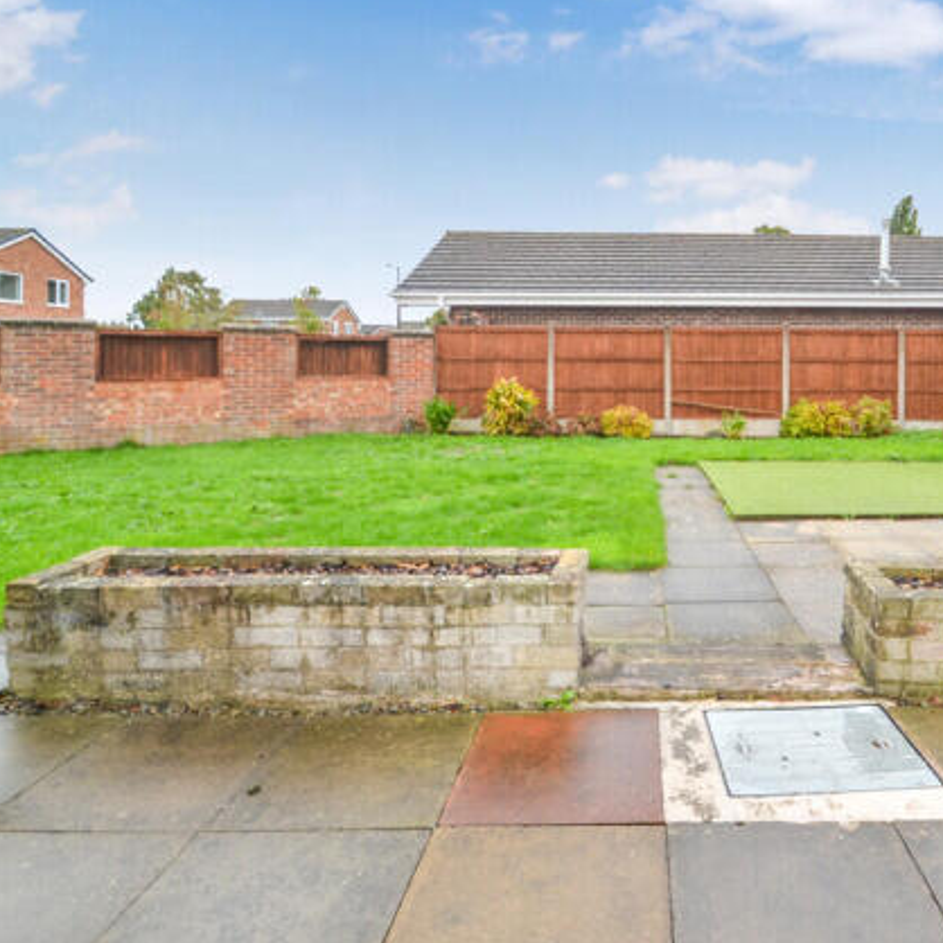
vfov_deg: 74.8
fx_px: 616
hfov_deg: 70.7
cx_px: 685
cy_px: 466
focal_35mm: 20
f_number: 4
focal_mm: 10
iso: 125
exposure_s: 1/125
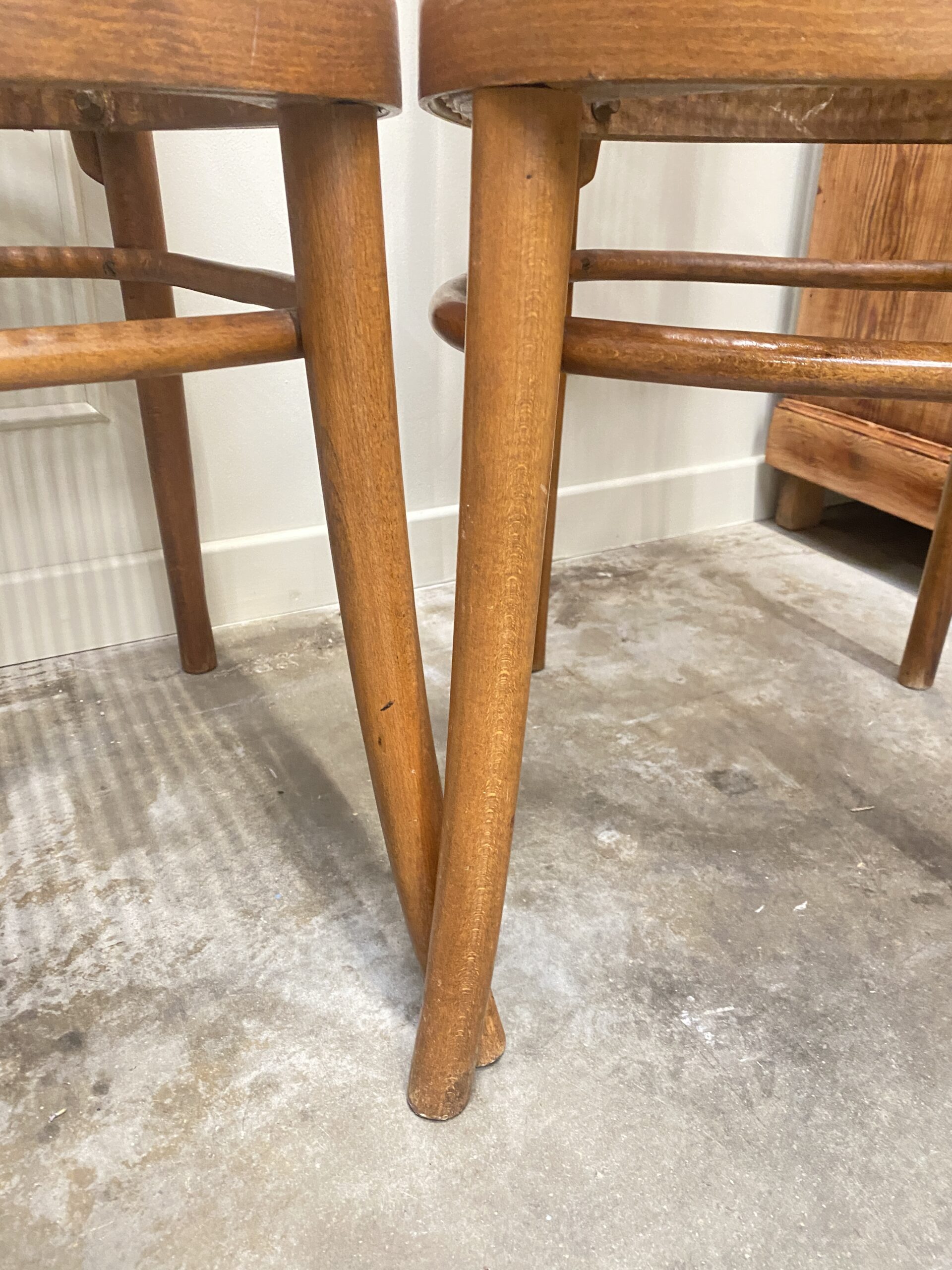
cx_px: 476
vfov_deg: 67.3
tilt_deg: -24.0
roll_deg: -0.1
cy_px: 635
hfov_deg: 53.1
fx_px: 953
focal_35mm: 26
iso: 400
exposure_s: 1/33
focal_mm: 4.25
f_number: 1.8
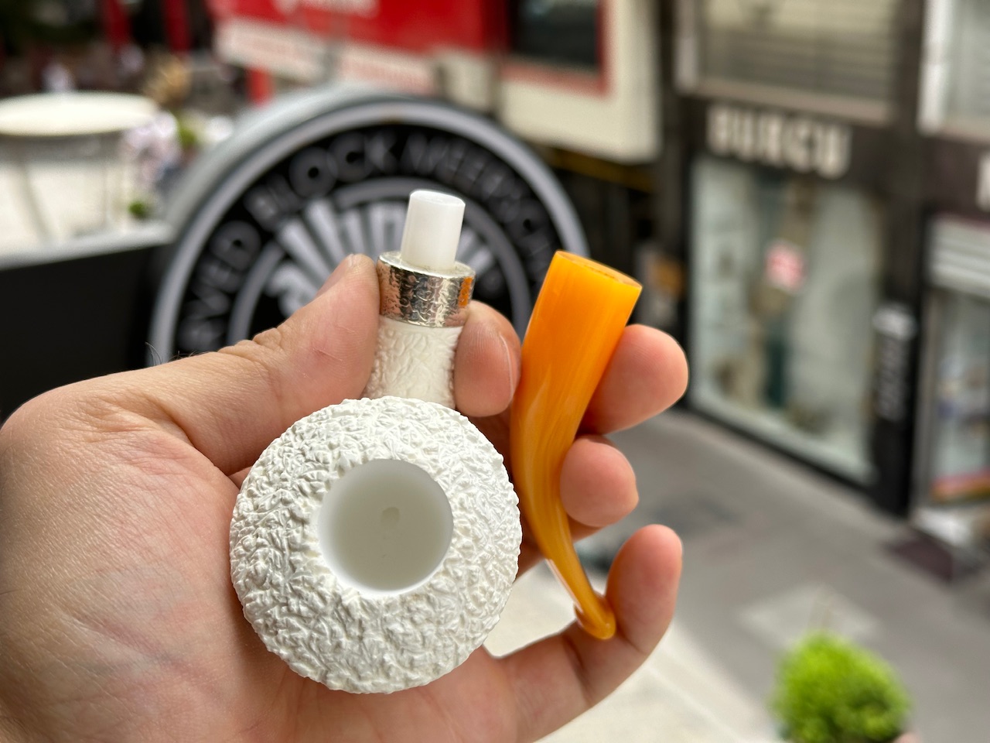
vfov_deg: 30.3
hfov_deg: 39.7
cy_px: 372
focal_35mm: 48
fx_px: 1373
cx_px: 495
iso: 64
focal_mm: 6.86
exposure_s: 1/1613
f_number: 1.78
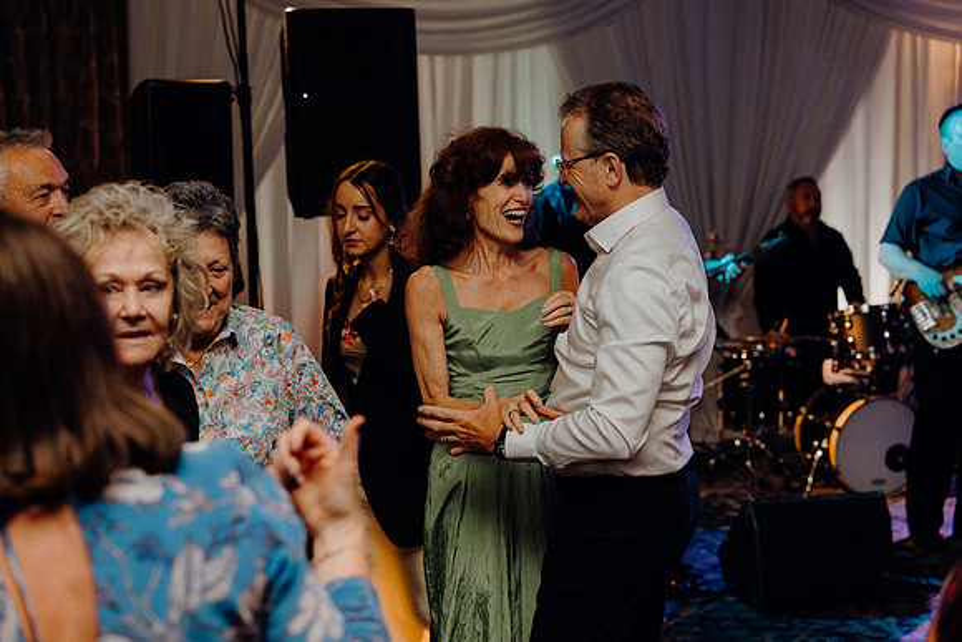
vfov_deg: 21.6
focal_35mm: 63
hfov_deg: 31.9
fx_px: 1684
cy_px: 321
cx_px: 481
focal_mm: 63
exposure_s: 1/200
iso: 2500
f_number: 3.5
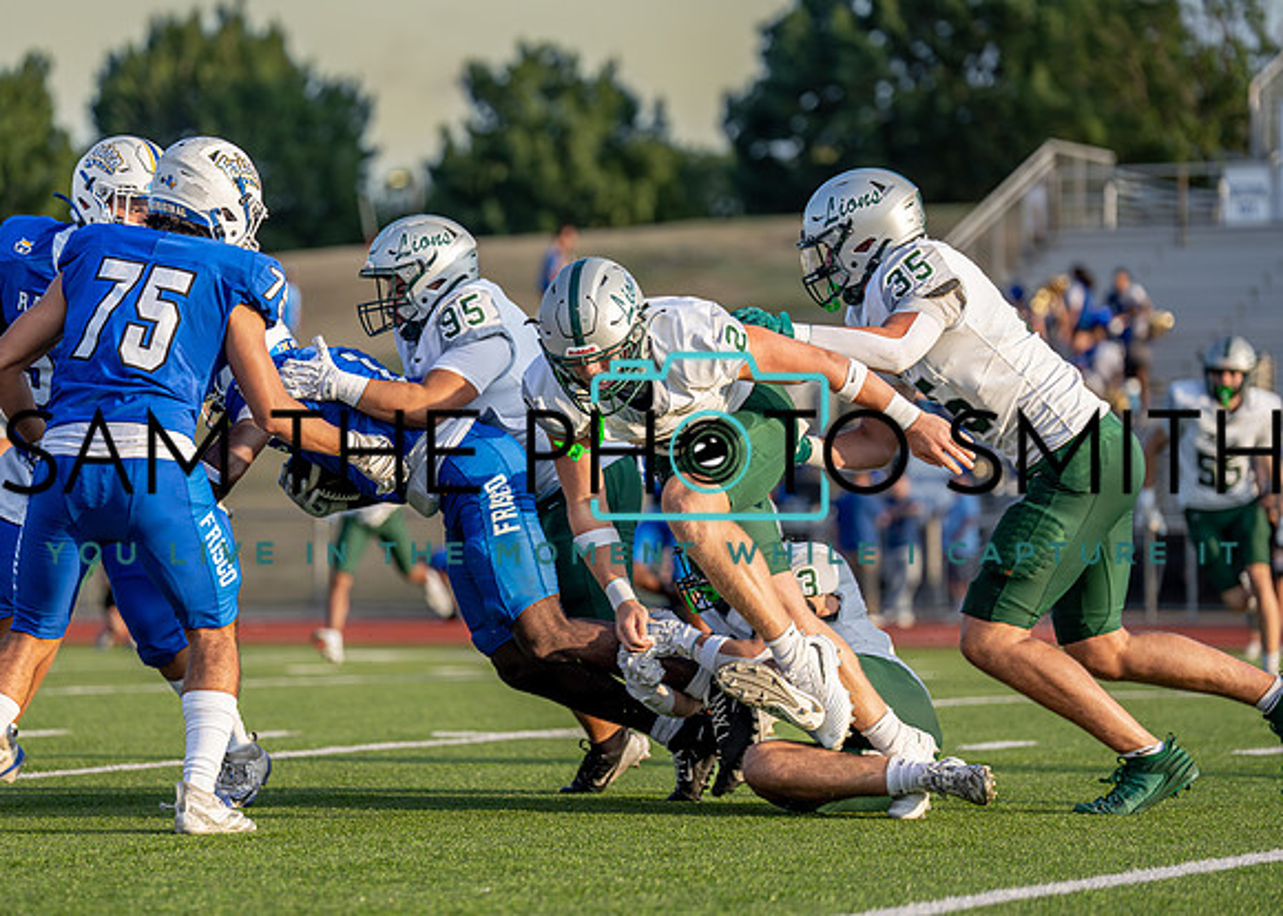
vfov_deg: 8.9
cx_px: 498
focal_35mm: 162
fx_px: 5897
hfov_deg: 12.4
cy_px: 424
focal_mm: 134
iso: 320
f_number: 2.8
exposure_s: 1/3200
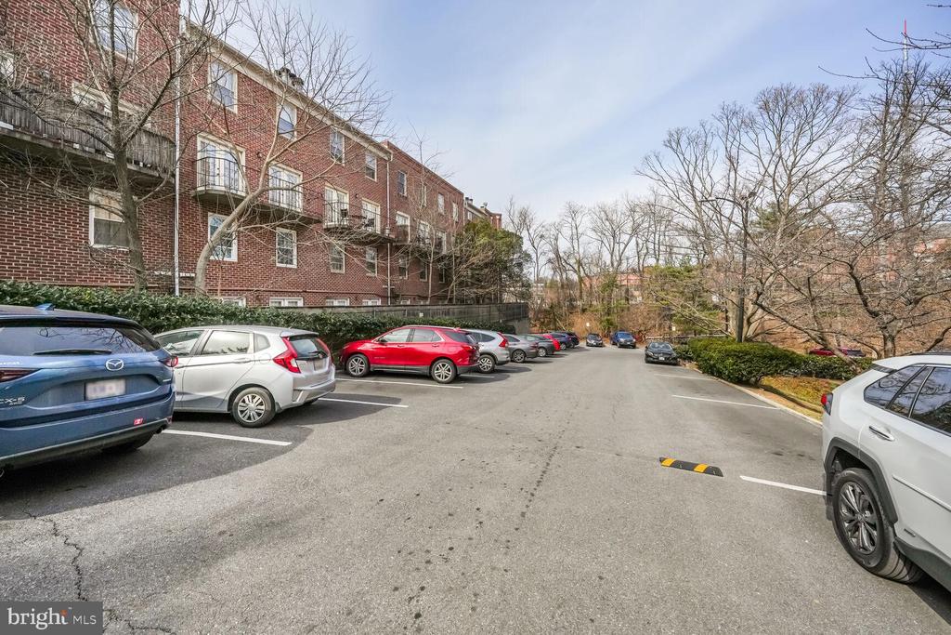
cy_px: 318
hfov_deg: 112.6
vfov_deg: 90.0
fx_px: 317
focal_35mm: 12
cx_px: 476
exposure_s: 1/8000
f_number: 5.6
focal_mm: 12
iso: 800
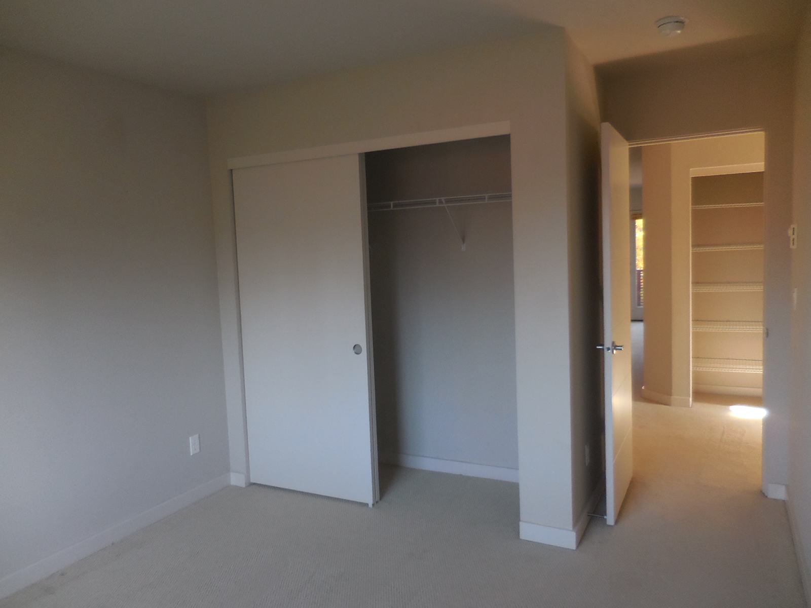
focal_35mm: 25
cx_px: 406
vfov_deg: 54.9
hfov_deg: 69.4
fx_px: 586
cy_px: 304
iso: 160
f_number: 3.3
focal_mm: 4.5
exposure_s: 1/30
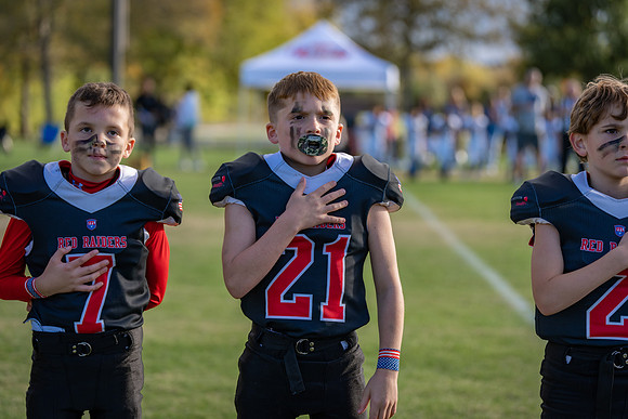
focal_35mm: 103
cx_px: 314
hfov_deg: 19.8
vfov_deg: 13.3
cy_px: 210
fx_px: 1803
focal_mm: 99
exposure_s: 1/640
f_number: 2.8
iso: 100
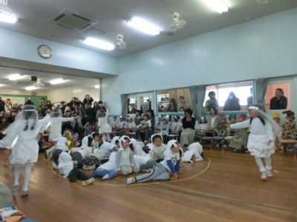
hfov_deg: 71.6
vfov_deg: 56.8
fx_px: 206
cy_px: 111
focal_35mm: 24
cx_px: 148
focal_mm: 4.24
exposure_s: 1/160
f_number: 3
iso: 400
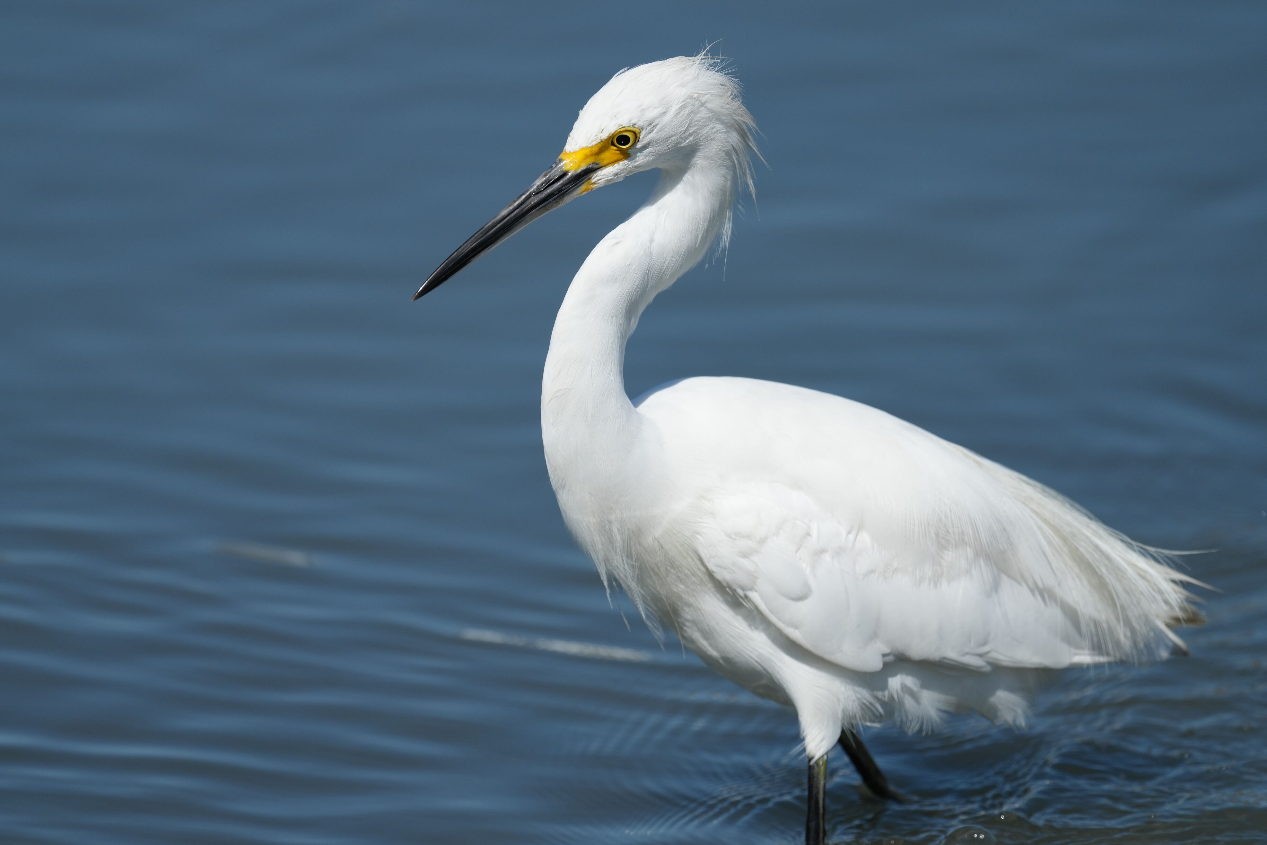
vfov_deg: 2.2
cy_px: 411
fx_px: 21573
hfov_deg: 3.4
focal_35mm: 613
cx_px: 630
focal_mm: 560
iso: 400
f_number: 6.3
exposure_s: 1/2500
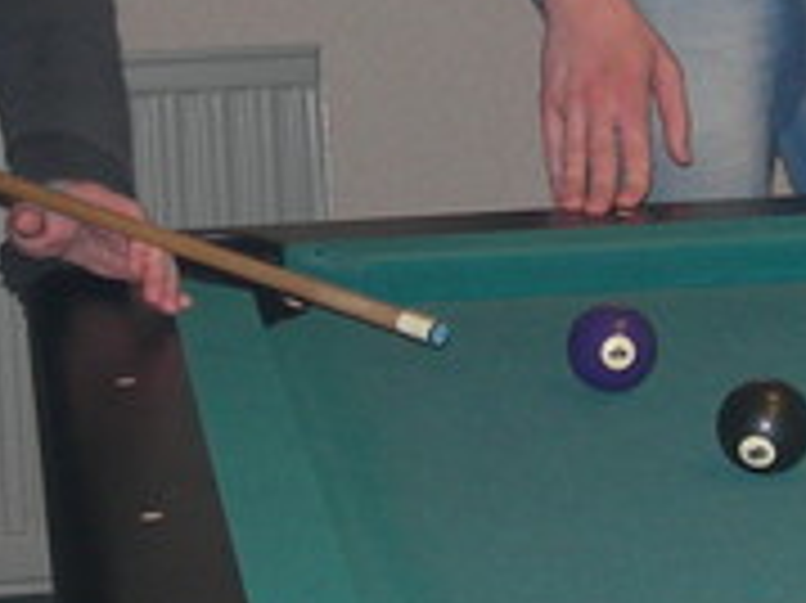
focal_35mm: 165
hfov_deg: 12.0
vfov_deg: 9.0
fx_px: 3839
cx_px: 554
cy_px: 68
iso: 78
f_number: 2.8
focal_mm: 7.8
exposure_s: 1/60.1
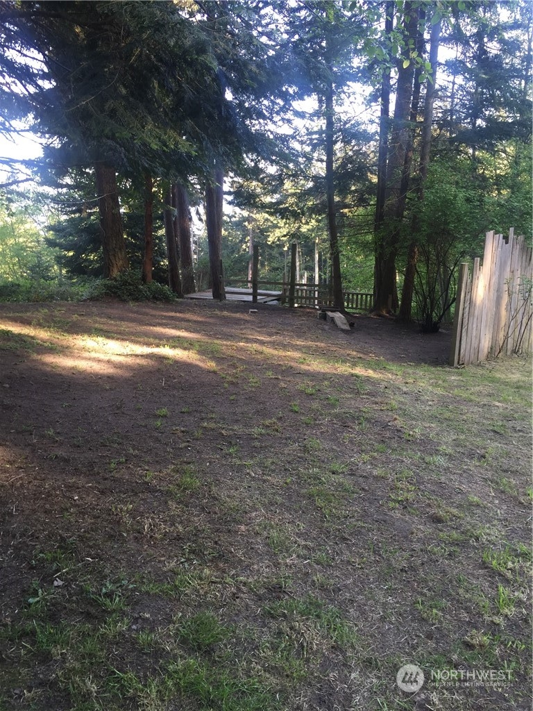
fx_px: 595
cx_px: 266
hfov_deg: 48.2
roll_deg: +0.3
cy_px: 356
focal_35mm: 29
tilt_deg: -13.5
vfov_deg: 61.7
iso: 32
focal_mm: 4.15
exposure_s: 1/40
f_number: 2.2
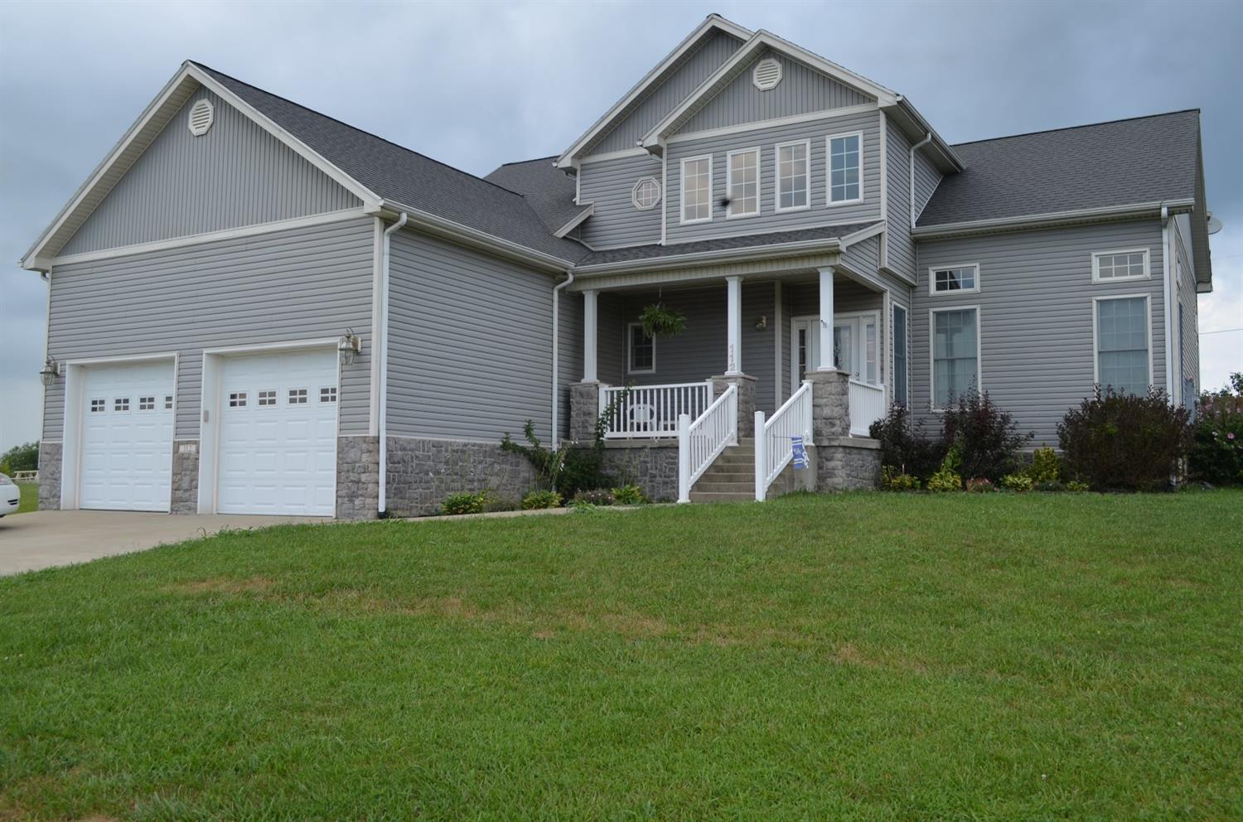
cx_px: 622
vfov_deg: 39.8
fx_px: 1137
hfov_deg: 57.3
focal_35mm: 33
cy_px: 411
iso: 200
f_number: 7.1
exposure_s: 1/200
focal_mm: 22
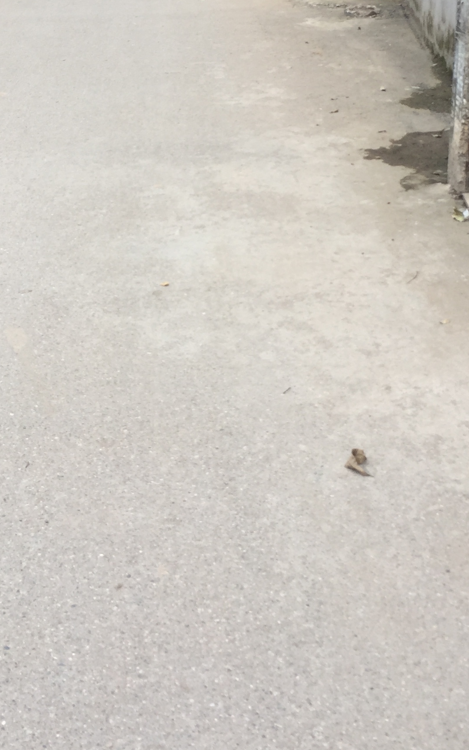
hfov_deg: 22.0
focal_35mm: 59
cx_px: 190
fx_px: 1207
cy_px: 194
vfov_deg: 33.9
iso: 32
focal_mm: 4.15
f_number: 2.2
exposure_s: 1/746
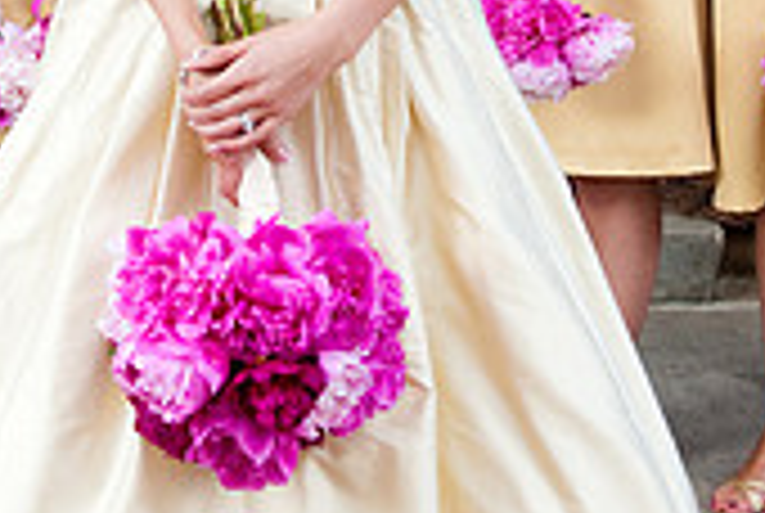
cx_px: 315
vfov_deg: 11.2
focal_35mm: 118
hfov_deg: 17.3
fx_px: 2506
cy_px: -261
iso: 200
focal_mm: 23
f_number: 3.2
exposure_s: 1/250
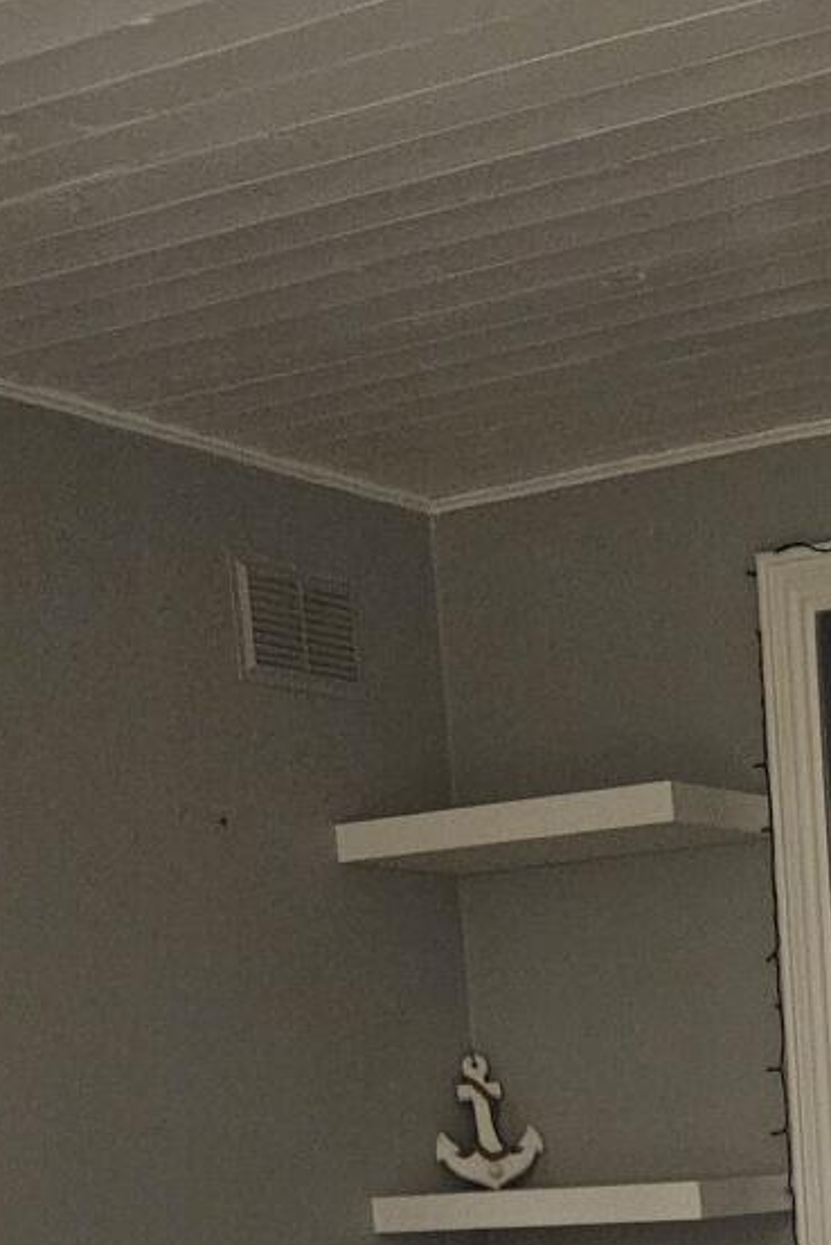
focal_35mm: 83
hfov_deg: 15.9
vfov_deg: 20.7
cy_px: 1889
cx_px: 941
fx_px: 2872
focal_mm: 5.4
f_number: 1.8
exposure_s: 1/50
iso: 800
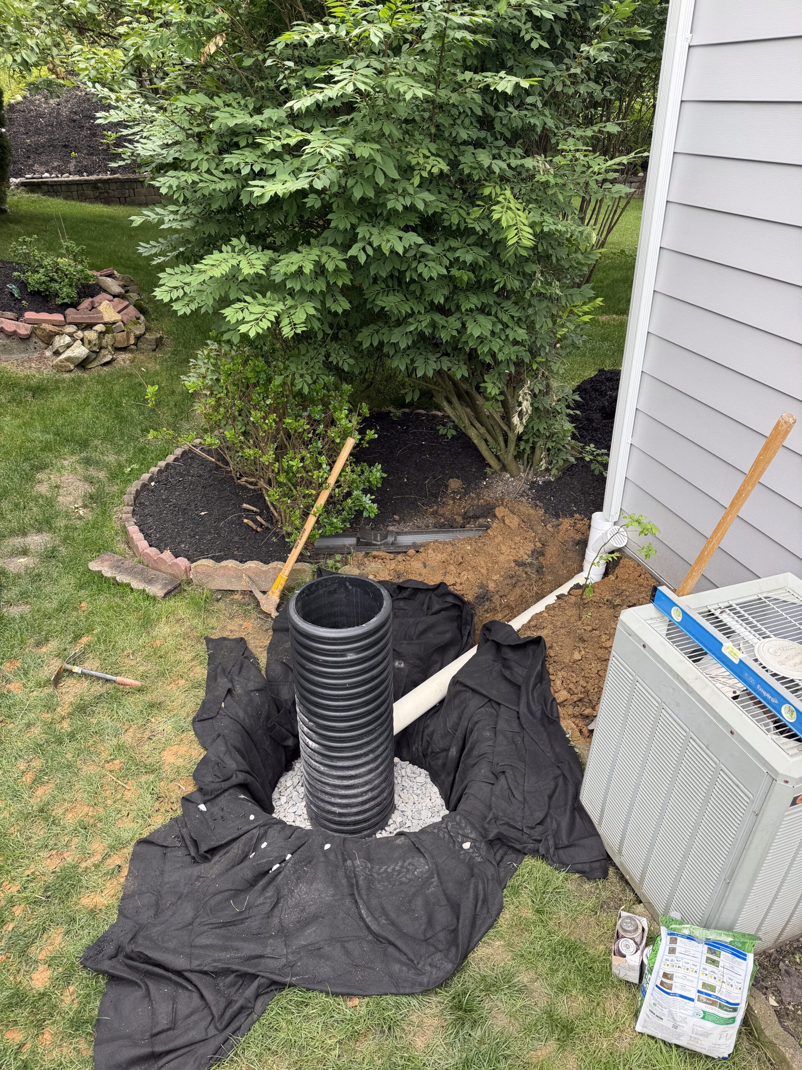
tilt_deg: -31.0
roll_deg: +0.4
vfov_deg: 71.6
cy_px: 535
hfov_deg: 56.8
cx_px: 401
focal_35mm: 24
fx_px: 741
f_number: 1.78
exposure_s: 1/374
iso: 80
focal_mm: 6.76
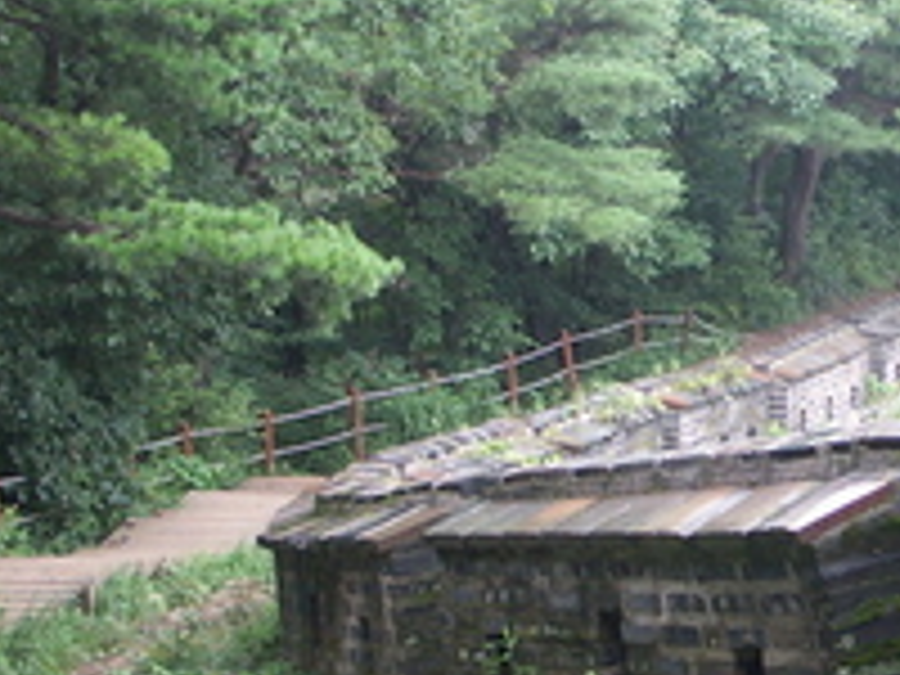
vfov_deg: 15.6
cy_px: 394
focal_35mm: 95
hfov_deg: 20.3
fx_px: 2470
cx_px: 778
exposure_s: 1/50
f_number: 2.8
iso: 100
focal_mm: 9.77
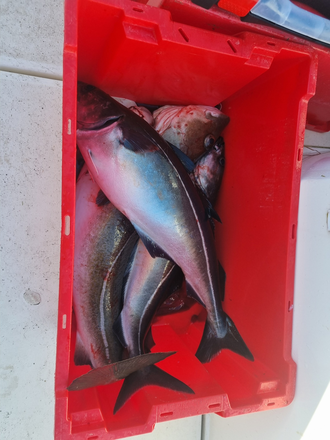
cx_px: 165
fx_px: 330
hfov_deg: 53.1
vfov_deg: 67.3
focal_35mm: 26
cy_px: 220
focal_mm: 5.4
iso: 50
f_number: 1.8
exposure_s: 1/425
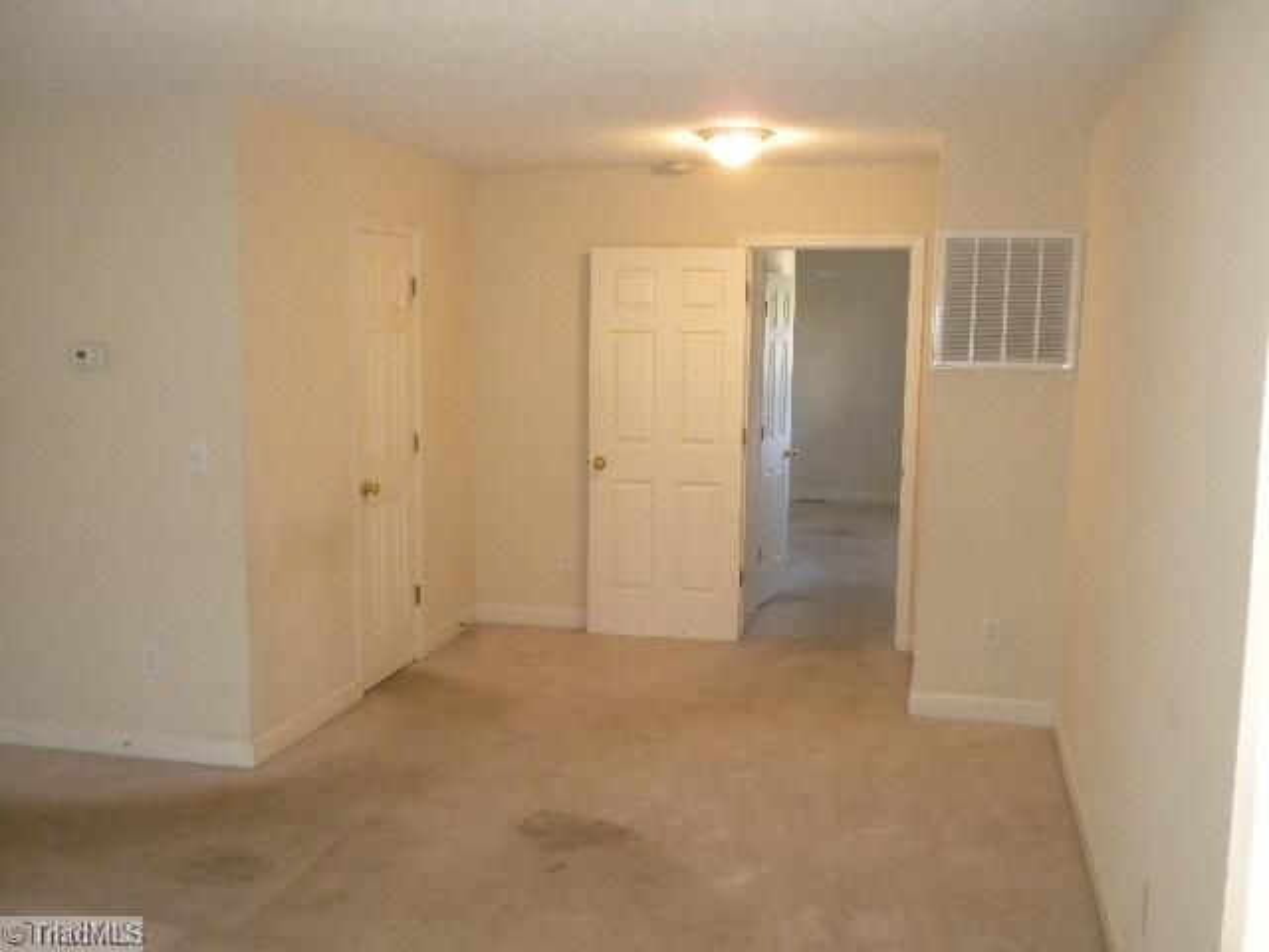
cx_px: 634
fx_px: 1356
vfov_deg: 38.7
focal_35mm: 37
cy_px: 476
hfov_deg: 50.1
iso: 400
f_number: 3.5
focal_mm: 6.6
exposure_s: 1/47.4
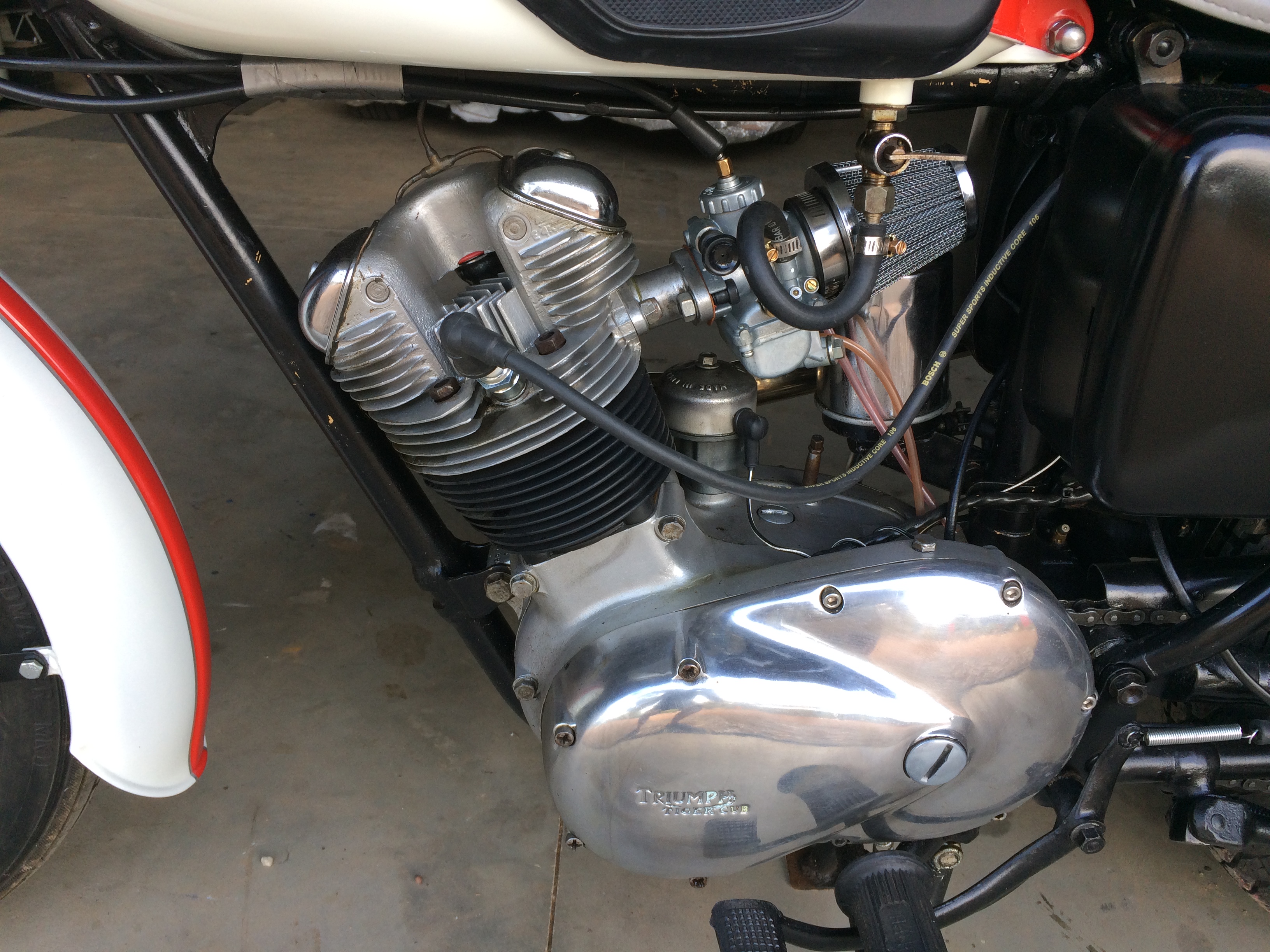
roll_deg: -3.1
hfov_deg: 61.7
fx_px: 1064
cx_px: 635
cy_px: 476
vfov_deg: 48.2
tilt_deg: -26.6
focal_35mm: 29
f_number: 2.2
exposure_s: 1/100
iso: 50
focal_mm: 4.15
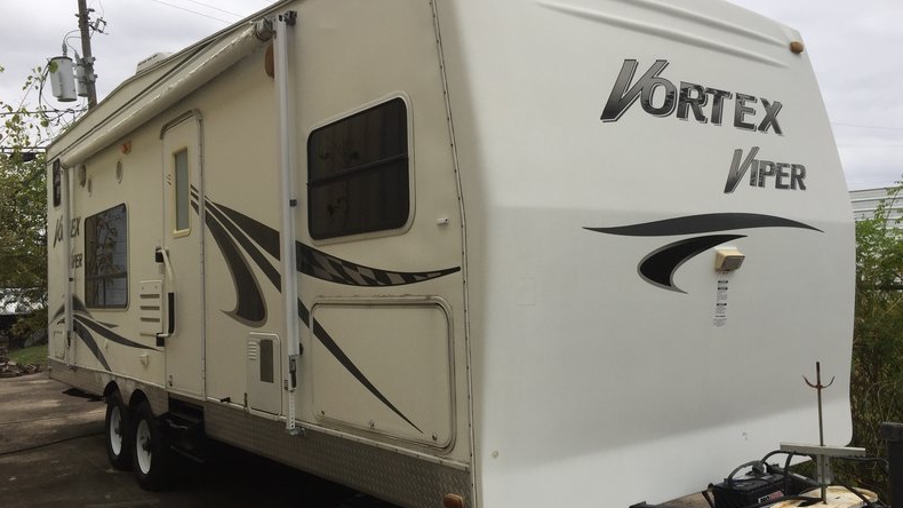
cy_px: 269
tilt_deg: +1.8
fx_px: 766
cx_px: 453
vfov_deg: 36.6
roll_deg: +0.1
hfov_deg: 61.0
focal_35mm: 32
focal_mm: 4.15
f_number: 2.2
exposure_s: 1/350
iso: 32
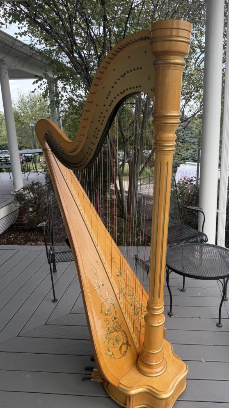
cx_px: 145
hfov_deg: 42.5
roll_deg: +0.8
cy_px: 207
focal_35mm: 27
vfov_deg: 69.9
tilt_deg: -18.4
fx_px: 291
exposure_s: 1/1032
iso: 80
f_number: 1.78
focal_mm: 6.76
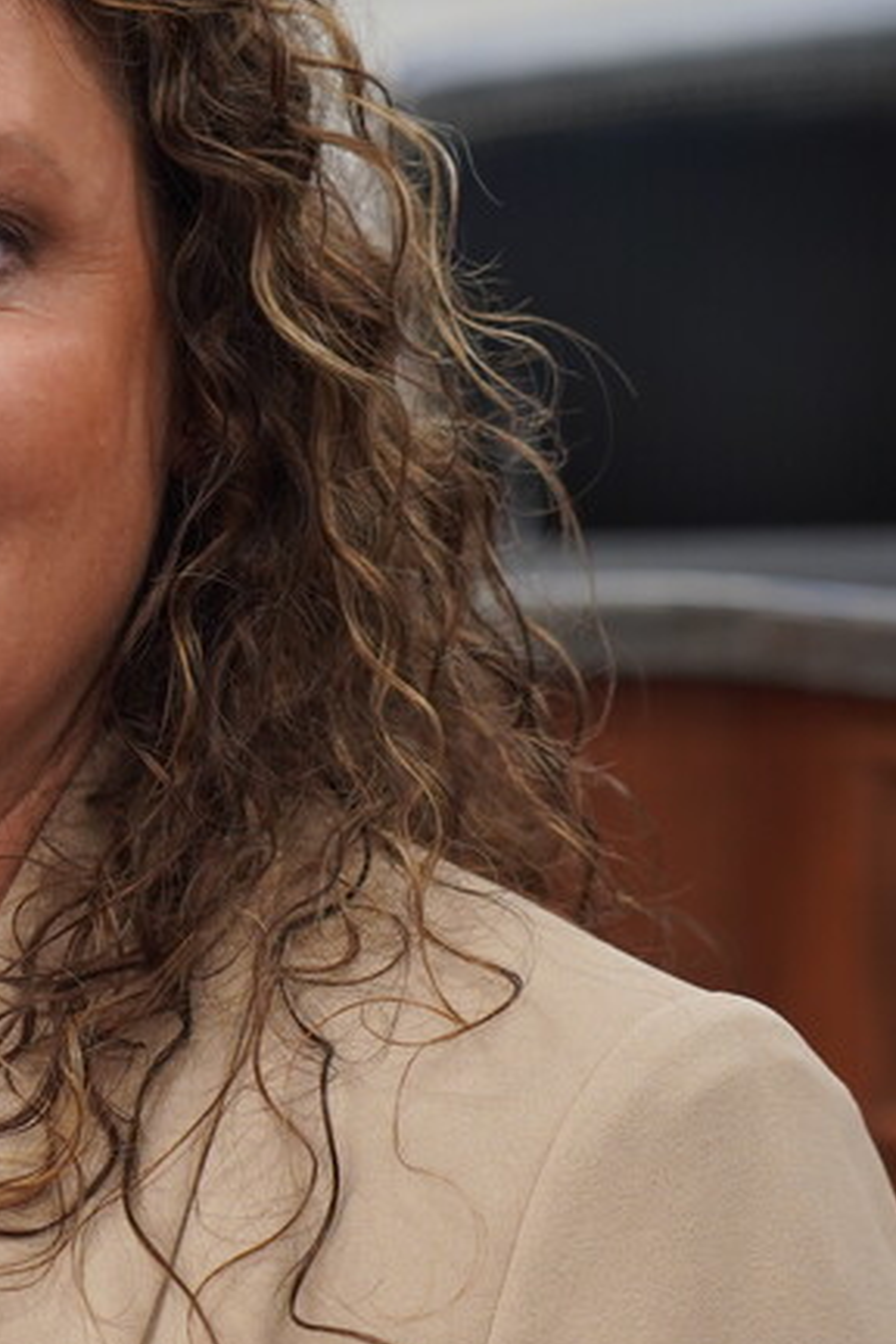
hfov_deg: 9.3
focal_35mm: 146
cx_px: -132
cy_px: 828
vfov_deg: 14.0
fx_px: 5450
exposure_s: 1/160
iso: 1000
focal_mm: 63
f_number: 4
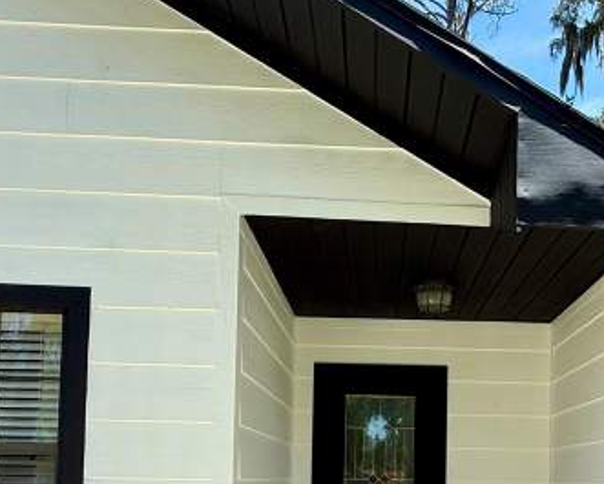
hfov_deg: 52.9
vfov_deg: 40.5
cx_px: 416
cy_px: 453
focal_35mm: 33
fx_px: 590
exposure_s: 1/549
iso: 50
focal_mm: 2.22
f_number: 2.2
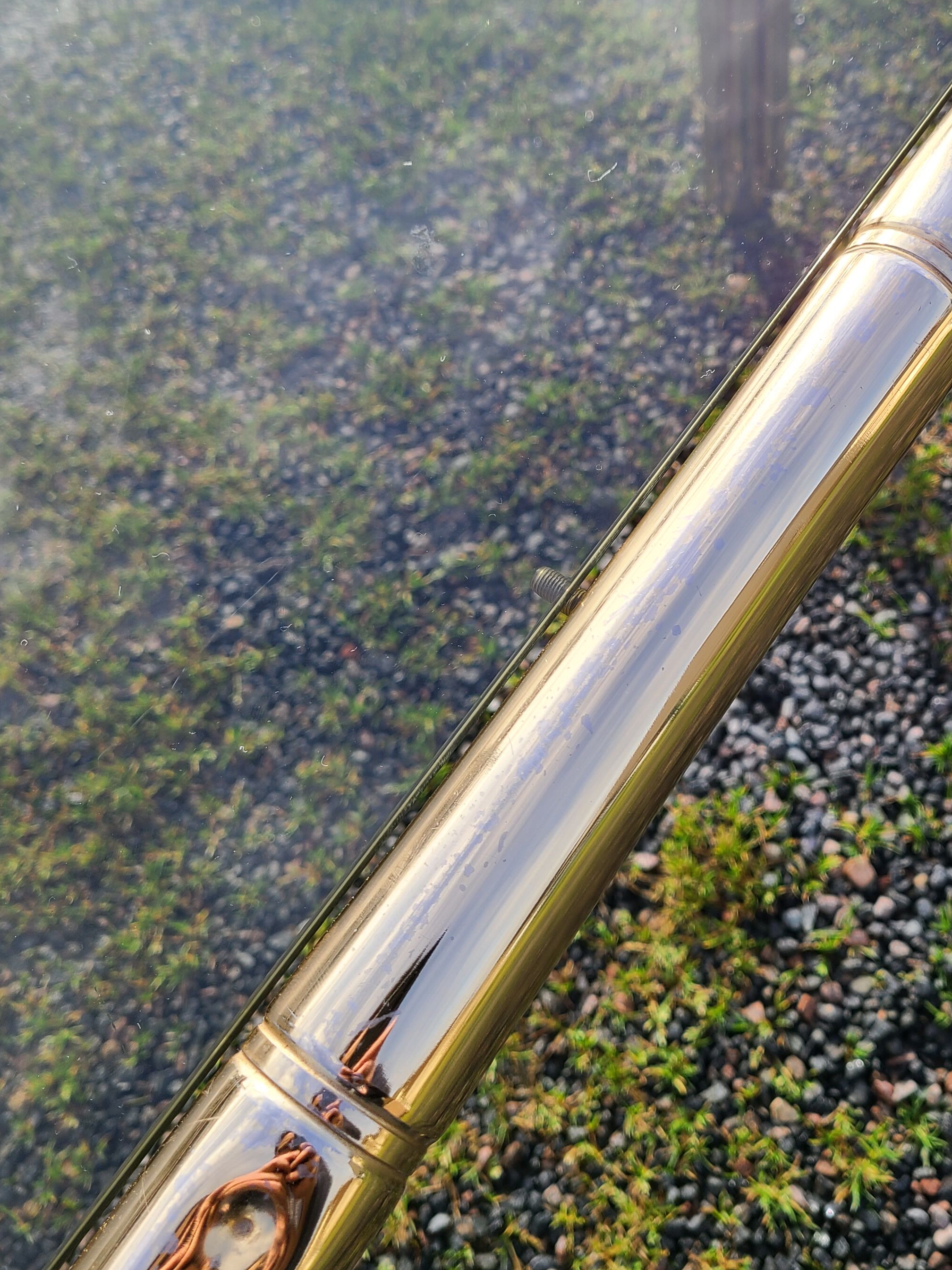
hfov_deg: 36.1
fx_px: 1430
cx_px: 702
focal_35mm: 39
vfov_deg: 47.5
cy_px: 488
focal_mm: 5.4
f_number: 1.8
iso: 40
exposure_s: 1/986
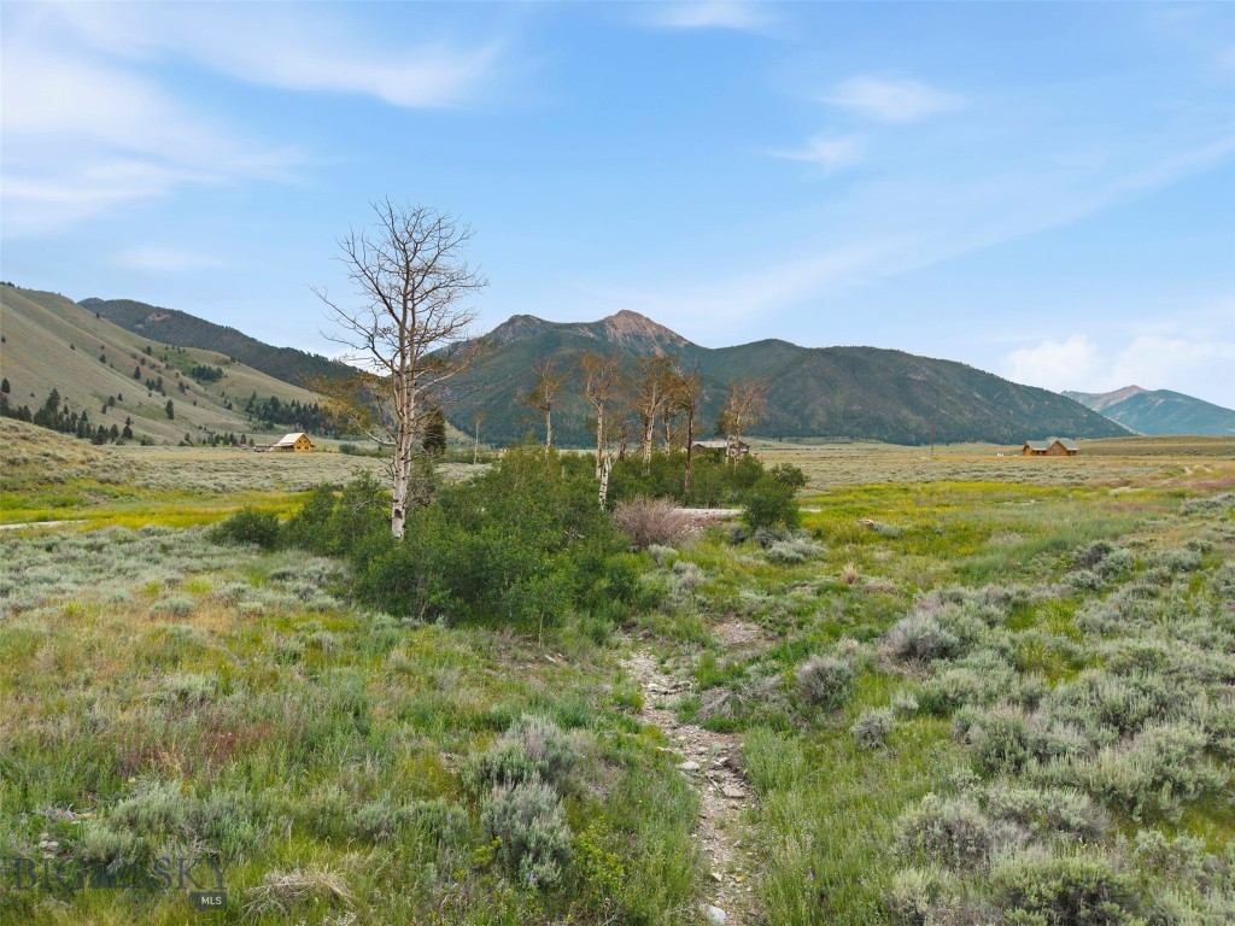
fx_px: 856
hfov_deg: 71.6
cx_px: 618
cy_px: 463
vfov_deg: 56.8
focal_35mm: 24
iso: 160
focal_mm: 8.67
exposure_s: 1/2000
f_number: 1.8
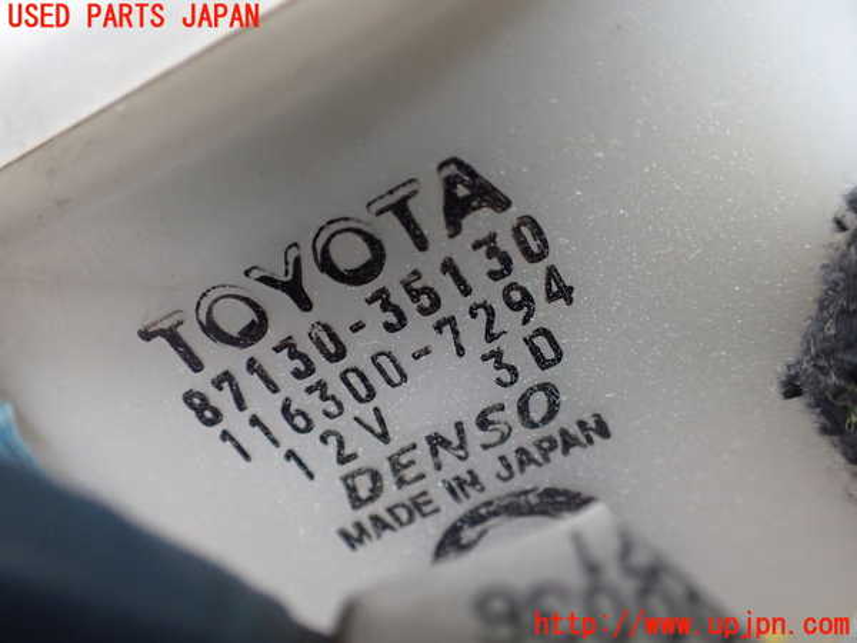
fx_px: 743
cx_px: 428
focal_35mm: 30
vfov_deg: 46.8
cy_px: 322
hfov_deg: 60.0
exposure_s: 1/125
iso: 800
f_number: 2.3
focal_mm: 5.4
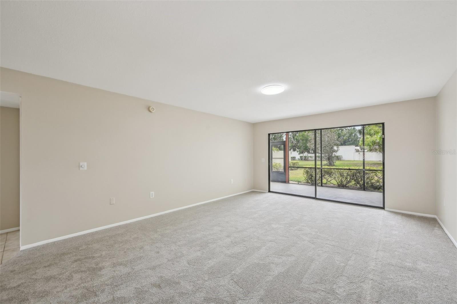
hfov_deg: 104.3
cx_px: 228
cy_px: 152
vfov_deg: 81.1
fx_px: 178
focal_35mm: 14
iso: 400
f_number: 8
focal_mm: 14
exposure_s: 1/50
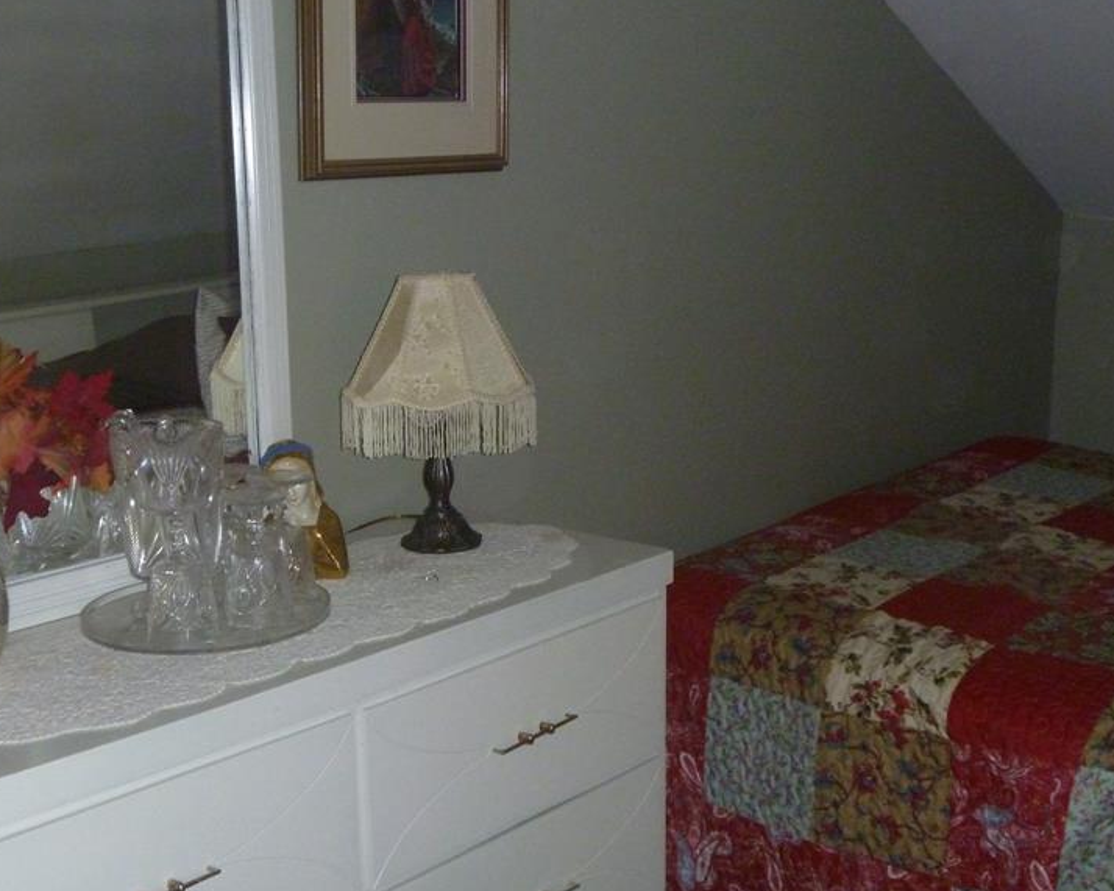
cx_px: 576
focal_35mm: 49
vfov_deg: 30.8
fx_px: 1615
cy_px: 406
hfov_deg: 38.0
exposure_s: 1/60
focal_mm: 6.3
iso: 400
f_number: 3.5
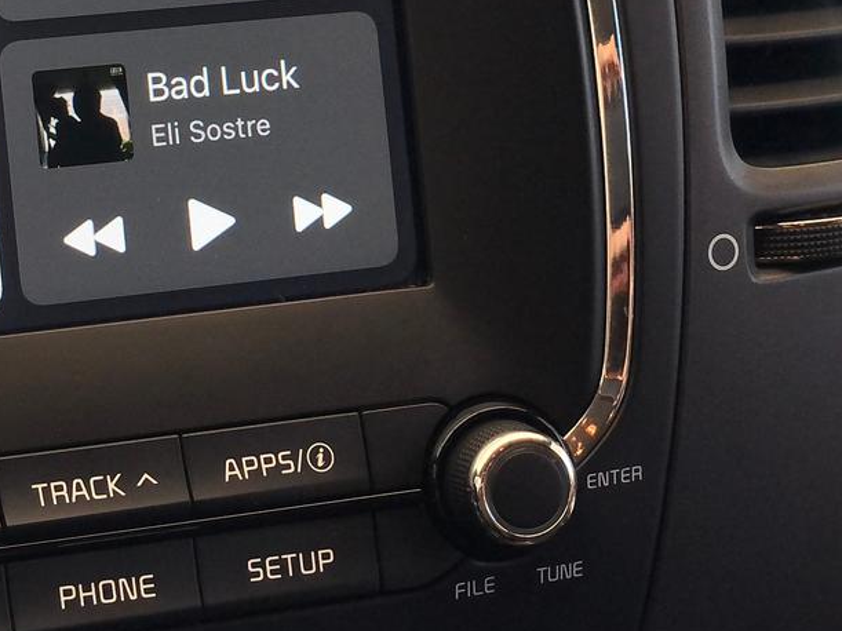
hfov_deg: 17.6
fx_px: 2651
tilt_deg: -24.2
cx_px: -17
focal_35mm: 109
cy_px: 96
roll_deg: -3.2
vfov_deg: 13.5
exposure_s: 1/60
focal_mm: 6
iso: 16
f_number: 2.4
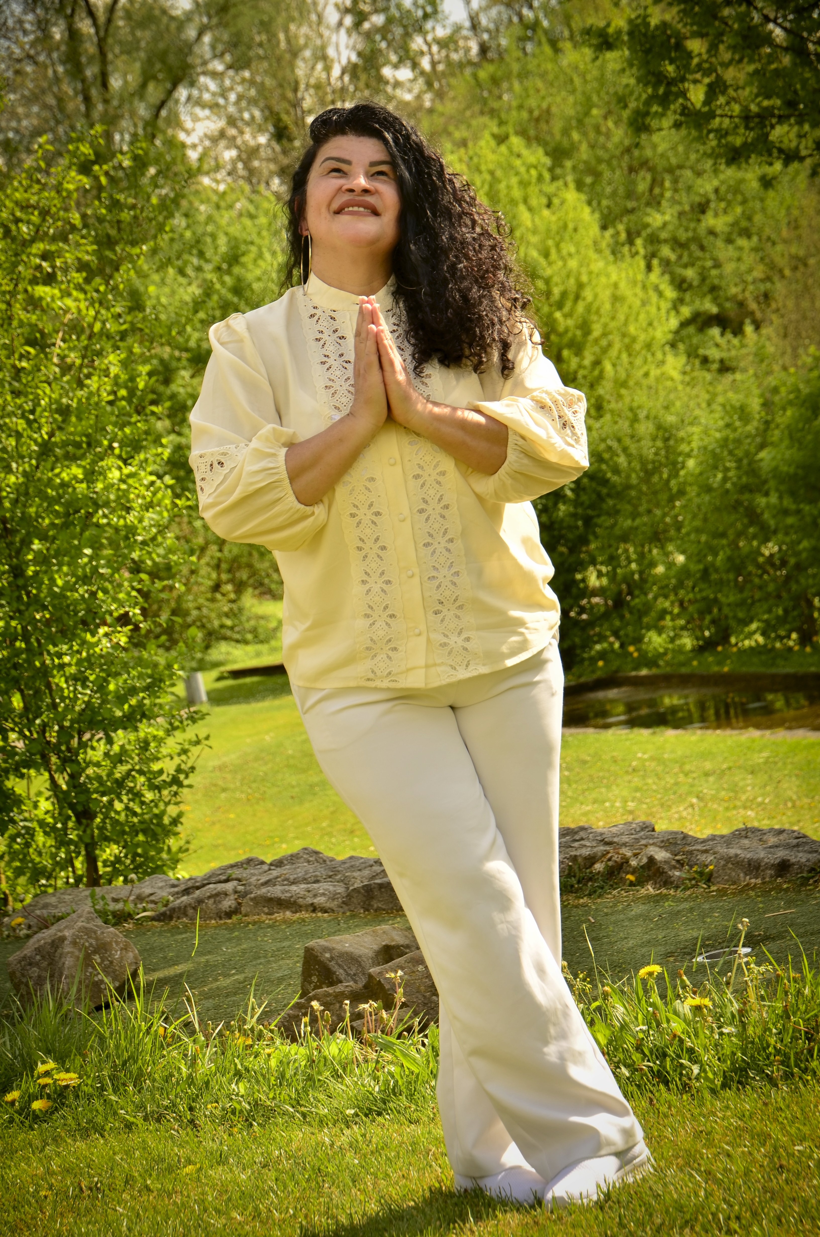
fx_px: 3603
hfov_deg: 13.0
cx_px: 410
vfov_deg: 19.5
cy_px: 618
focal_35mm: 105
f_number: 8
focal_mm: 70
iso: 100
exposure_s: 1/160
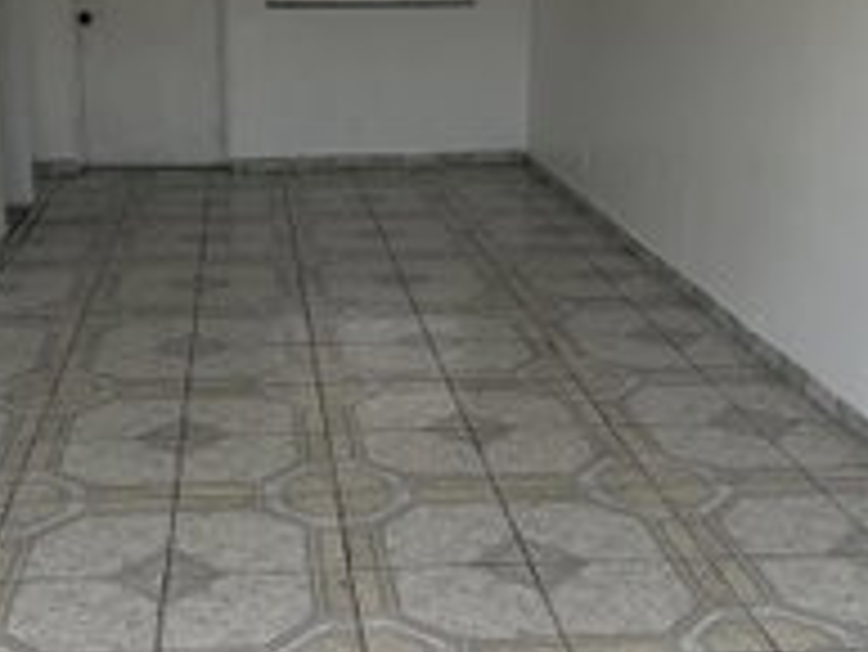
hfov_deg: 36.1
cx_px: 362
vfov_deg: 27.5
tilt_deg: -17.5
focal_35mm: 53
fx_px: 1330
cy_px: 297
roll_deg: +1.2
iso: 80
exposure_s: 1/397
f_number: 1.78
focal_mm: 6.76
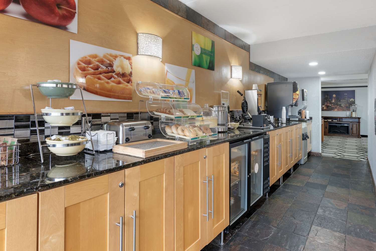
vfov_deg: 62.0
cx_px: 188
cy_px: 126
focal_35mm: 20
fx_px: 209
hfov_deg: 84.0
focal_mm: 20
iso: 400
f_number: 11
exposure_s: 1/13
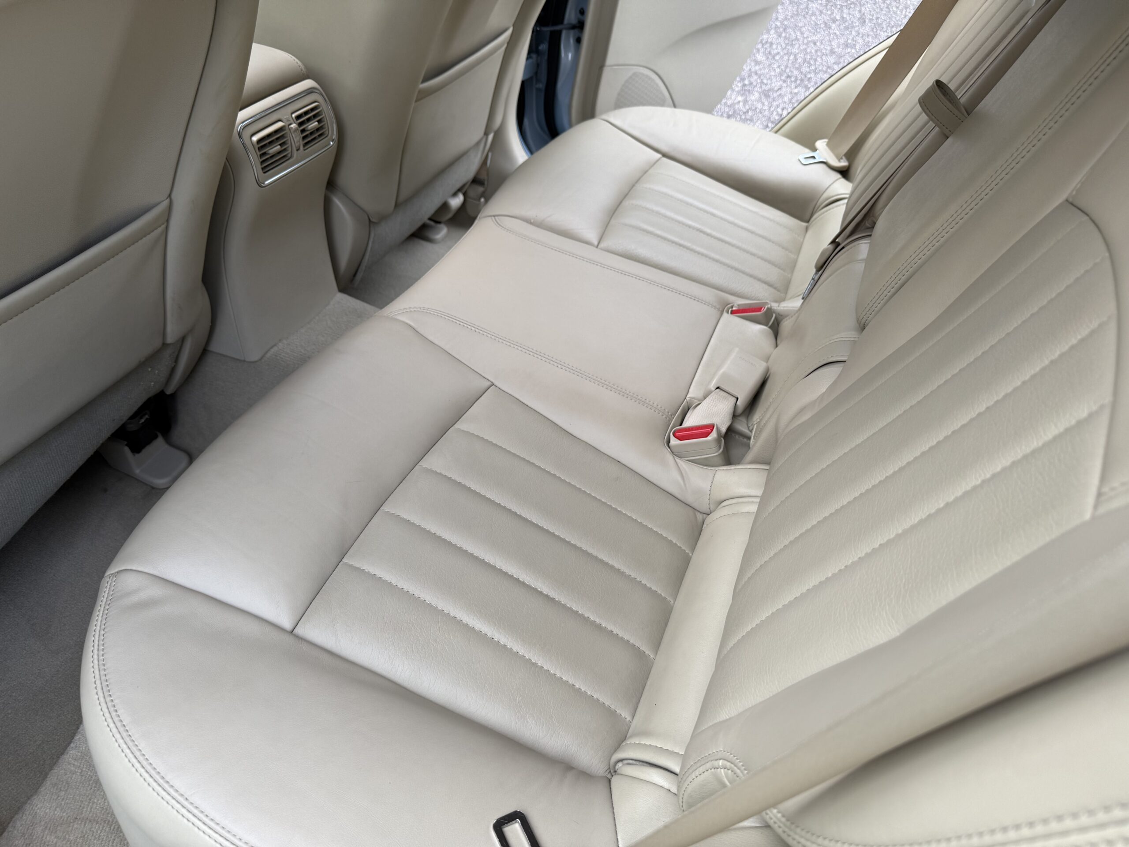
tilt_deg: -41.7
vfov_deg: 56.8
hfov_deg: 71.6
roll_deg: -5.0
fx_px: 783
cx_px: 564
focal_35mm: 24
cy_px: 424
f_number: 1.78
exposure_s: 1/121
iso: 80
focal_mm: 6.76
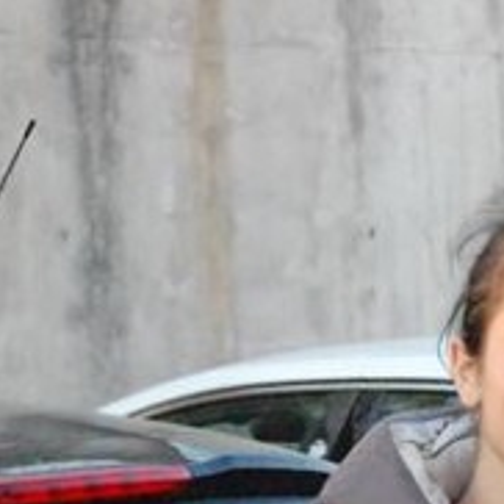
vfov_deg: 7.9
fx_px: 3634
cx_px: 742
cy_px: 529
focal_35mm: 221
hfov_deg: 7.8
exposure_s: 1/400
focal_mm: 45
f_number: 10
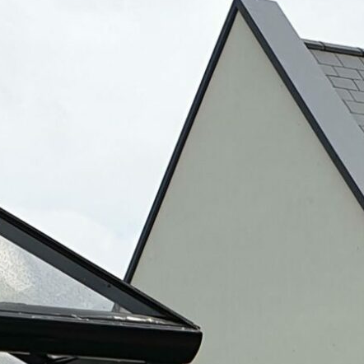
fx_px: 1558
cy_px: 607
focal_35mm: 131
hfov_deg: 13.0
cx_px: 433
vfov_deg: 12.4
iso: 50
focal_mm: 4.3
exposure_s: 1/1692
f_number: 2.4
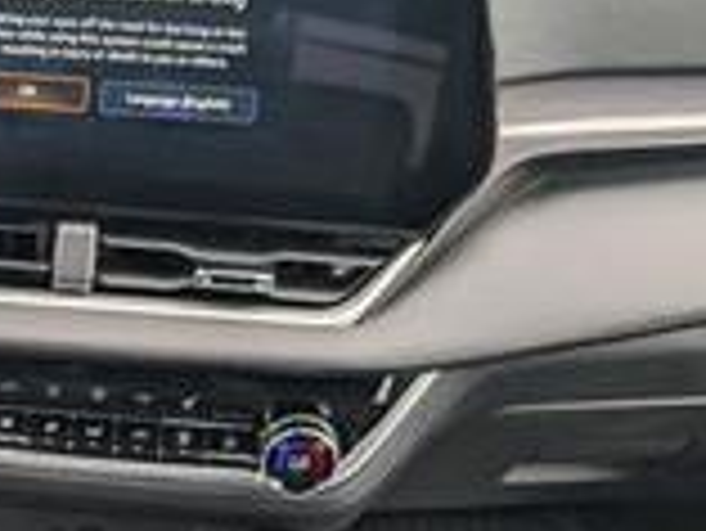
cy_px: 612
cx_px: -90
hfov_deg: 23.6
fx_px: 1572
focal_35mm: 77
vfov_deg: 18.3
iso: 30
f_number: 1.68
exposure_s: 1/154
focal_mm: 6.9
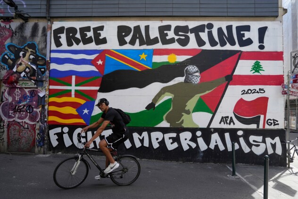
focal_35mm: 26
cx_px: 149
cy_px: 100
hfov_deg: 69.4
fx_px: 215
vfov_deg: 49.5
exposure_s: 1/1000
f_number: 3.2
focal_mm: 26
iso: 200
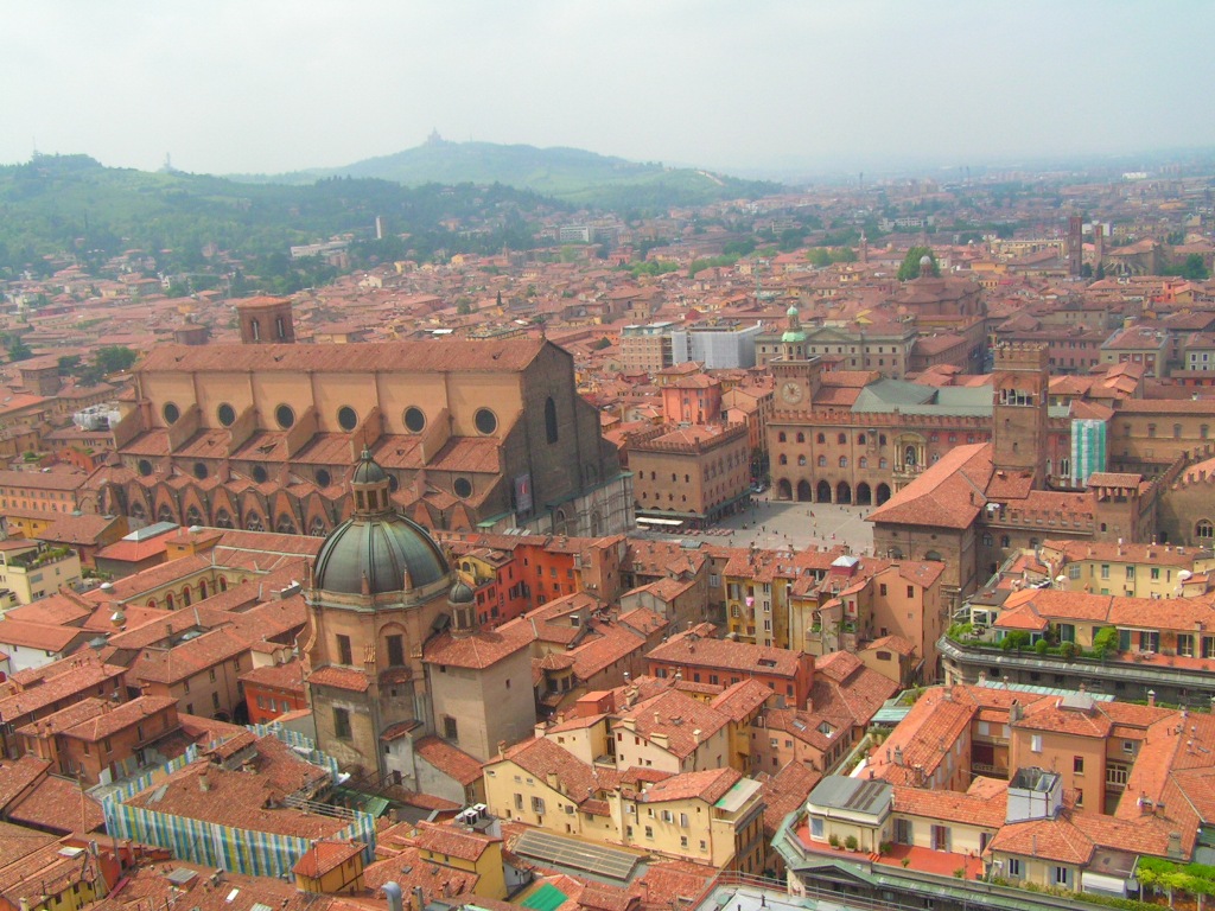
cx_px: 608
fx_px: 1334
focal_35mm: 38
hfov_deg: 49.0
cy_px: 456
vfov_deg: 37.7
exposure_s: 1/640
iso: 100
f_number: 5.6
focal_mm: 6.3
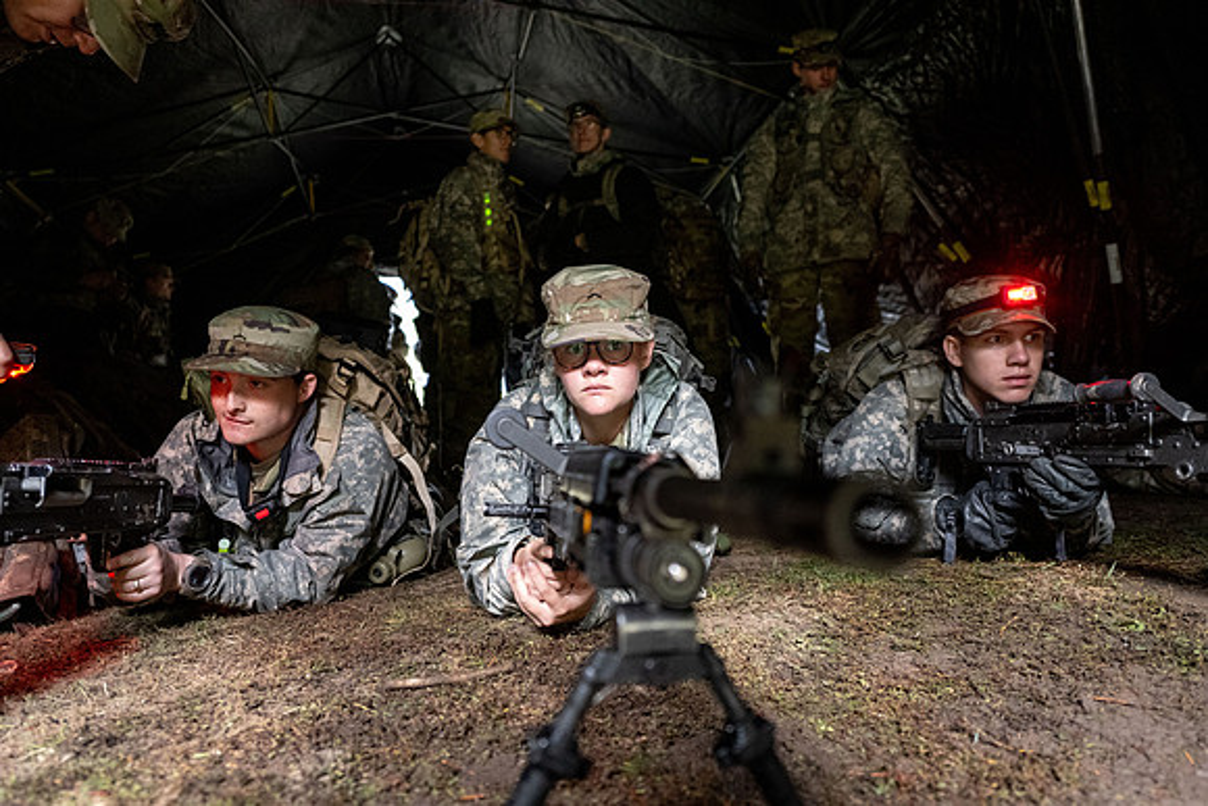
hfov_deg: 73.7
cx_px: 604
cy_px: 403
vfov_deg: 53.2
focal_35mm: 24
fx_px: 805
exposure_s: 1/100
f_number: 2.8
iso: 6400
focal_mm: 24
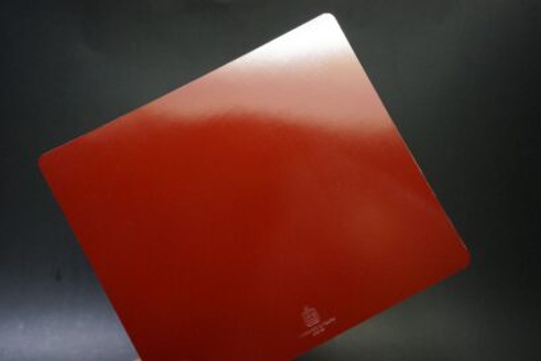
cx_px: 270
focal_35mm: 34
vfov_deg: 38.4
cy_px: 180
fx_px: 519
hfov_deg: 55.1
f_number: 4
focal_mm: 23
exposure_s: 1/160
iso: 2500
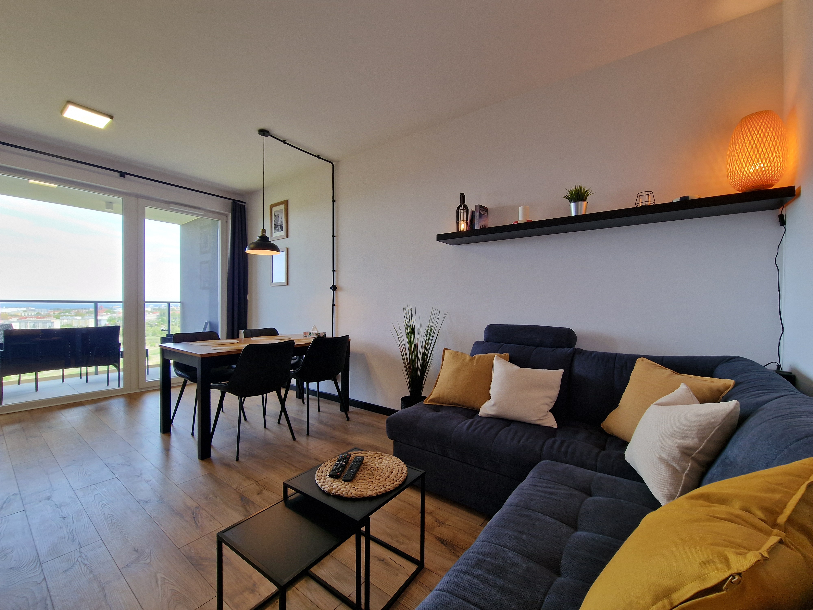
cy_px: 305
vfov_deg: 89.9
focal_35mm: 13
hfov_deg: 106.2
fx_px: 305
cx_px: 406
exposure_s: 1/50
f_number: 2.2
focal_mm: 2.2
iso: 50
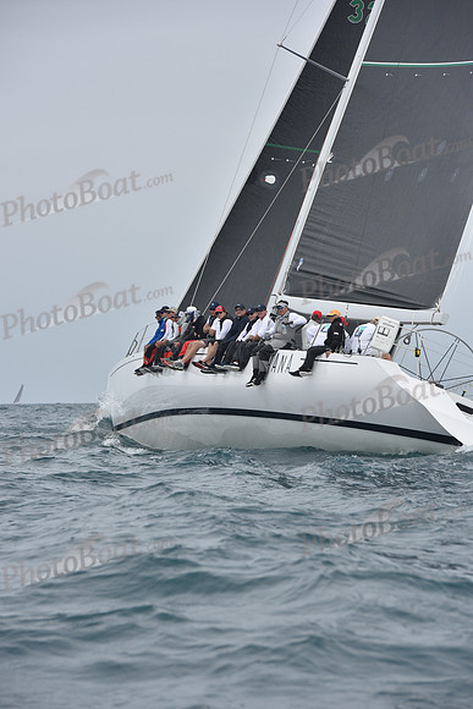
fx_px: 3742
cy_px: 354
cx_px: 236
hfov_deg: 7.2
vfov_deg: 10.8
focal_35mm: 190
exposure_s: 1/800
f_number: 10
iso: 250
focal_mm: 190
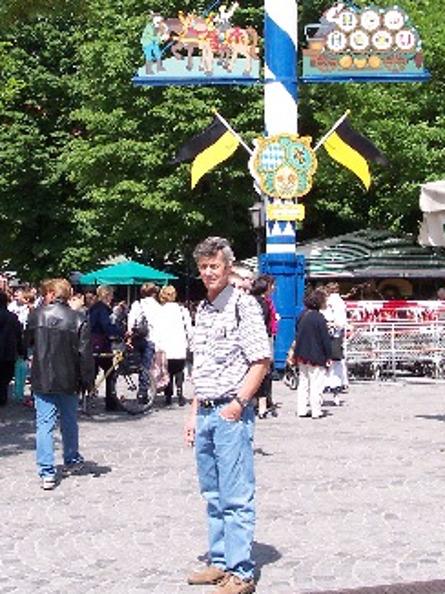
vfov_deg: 27.7
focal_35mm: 70
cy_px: 210
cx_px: 229
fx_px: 1201
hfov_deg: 21.0
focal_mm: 8
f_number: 4.8
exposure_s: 1/500
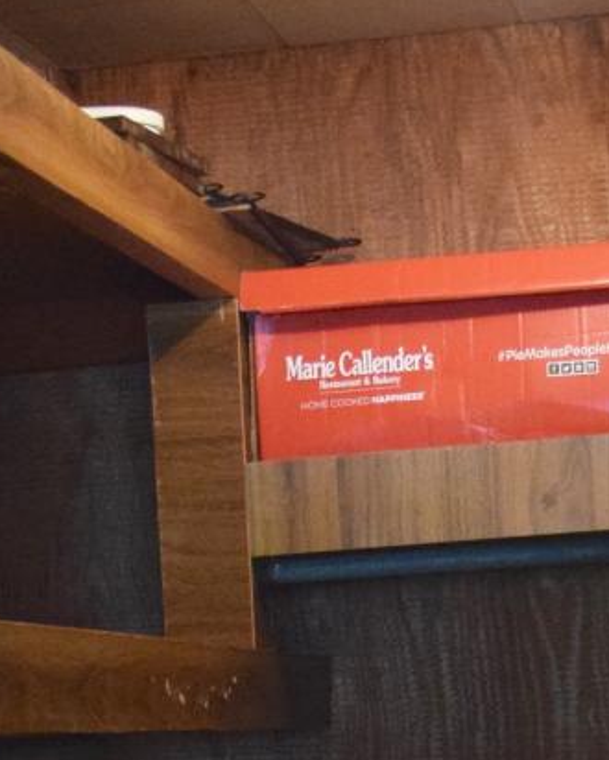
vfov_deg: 14.5
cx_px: 315
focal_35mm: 123
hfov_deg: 12.6
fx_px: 2769
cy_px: 1173
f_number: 3.5
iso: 3200
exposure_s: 1/80
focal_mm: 18
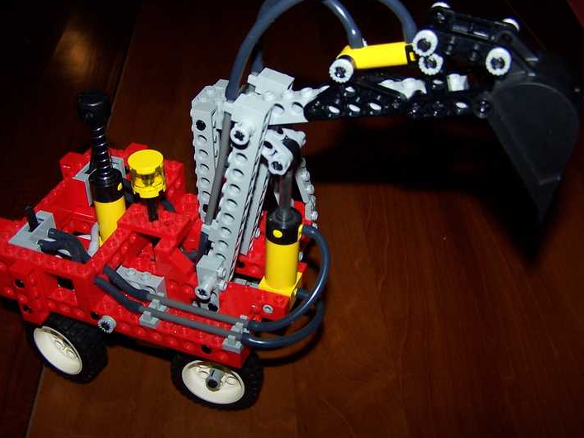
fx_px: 725
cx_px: 275
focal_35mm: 43
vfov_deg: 33.6
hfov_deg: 43.8
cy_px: 205
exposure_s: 1/60
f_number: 2.8
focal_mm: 6.3
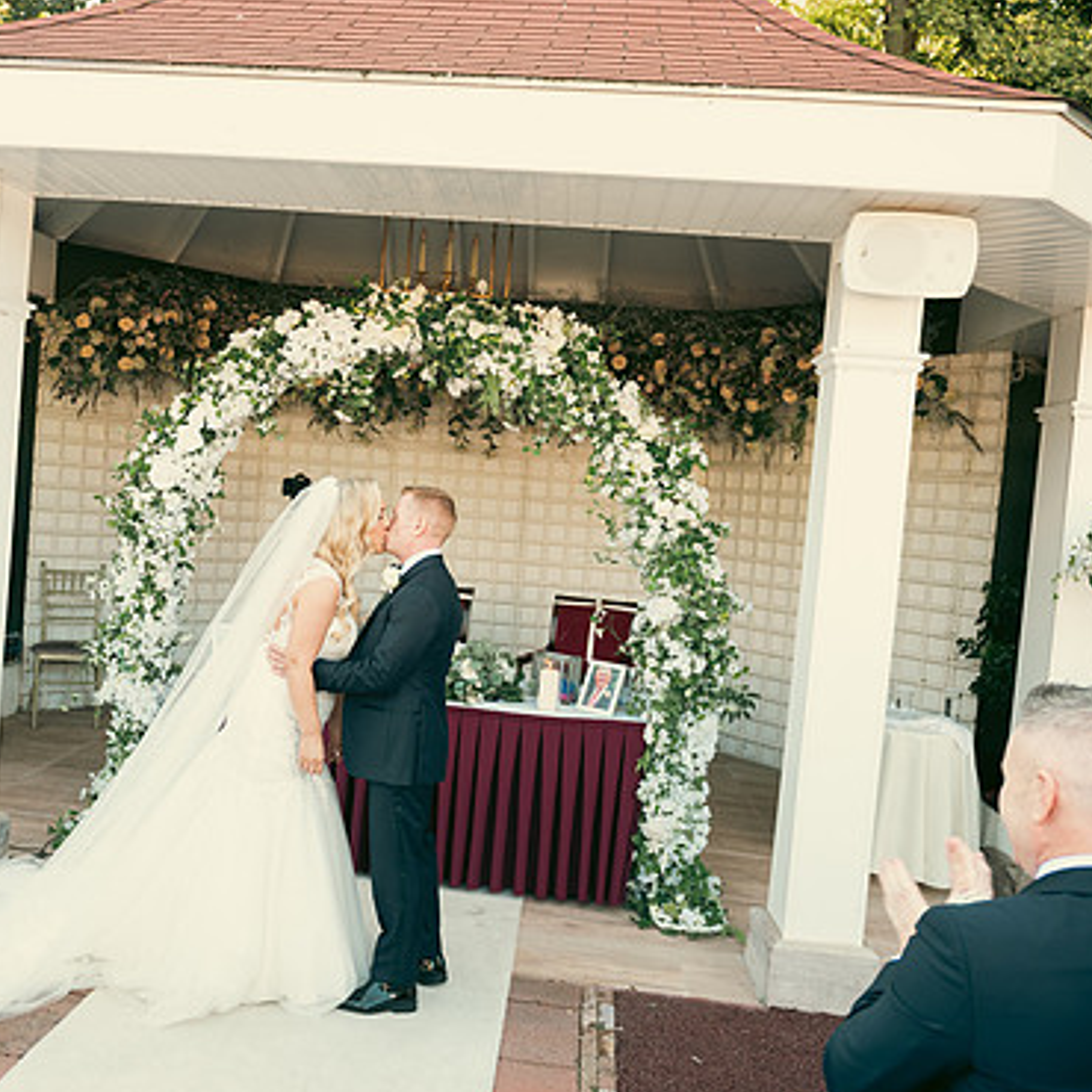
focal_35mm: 32
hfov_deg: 50.7
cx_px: 431
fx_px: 1142
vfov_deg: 51.1
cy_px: 550
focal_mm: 24
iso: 320
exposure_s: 1/250
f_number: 3.5
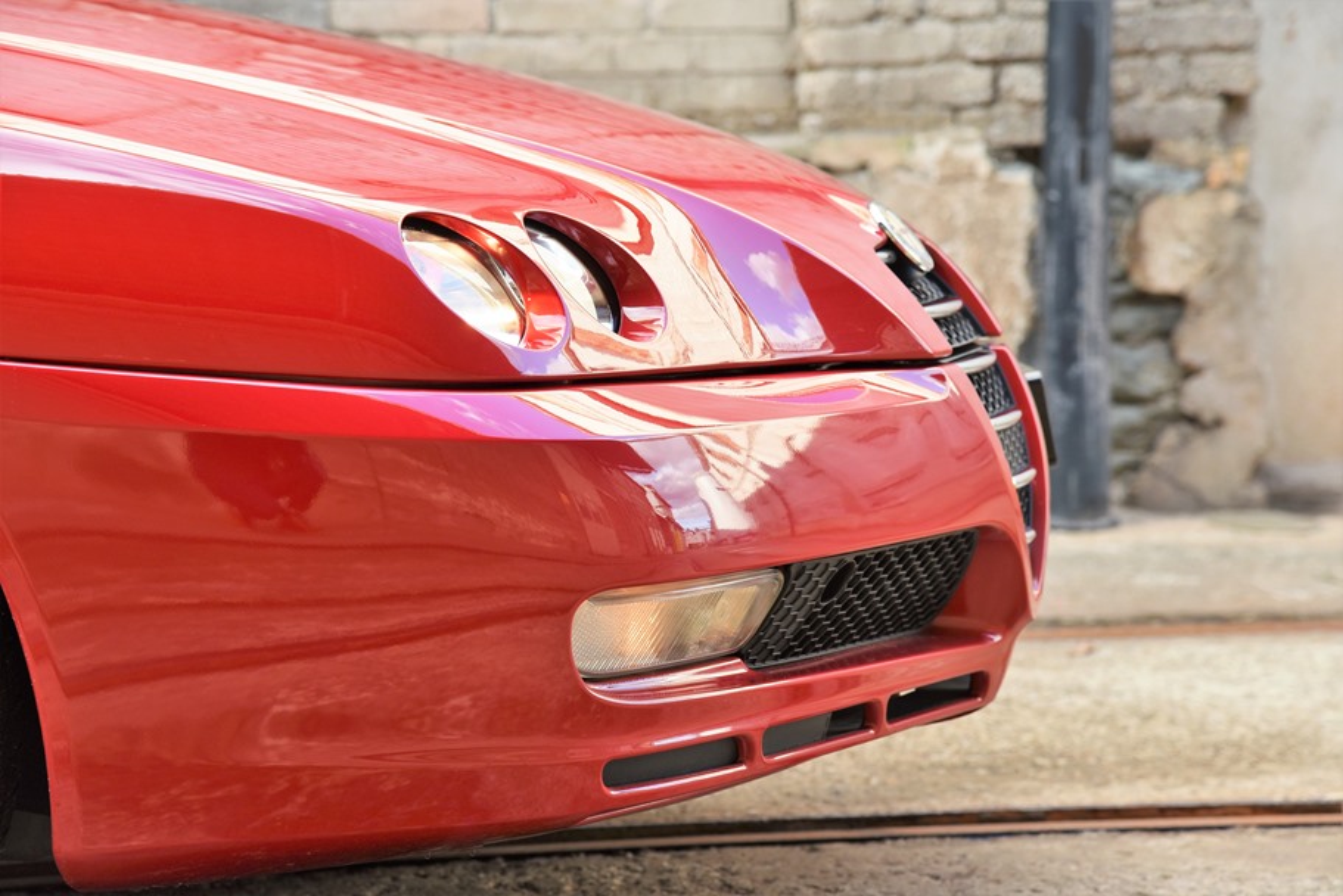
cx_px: 672
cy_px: 448
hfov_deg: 17.1
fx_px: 4478
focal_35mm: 120
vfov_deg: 11.4
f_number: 6.3
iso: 400
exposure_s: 1/160
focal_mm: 120
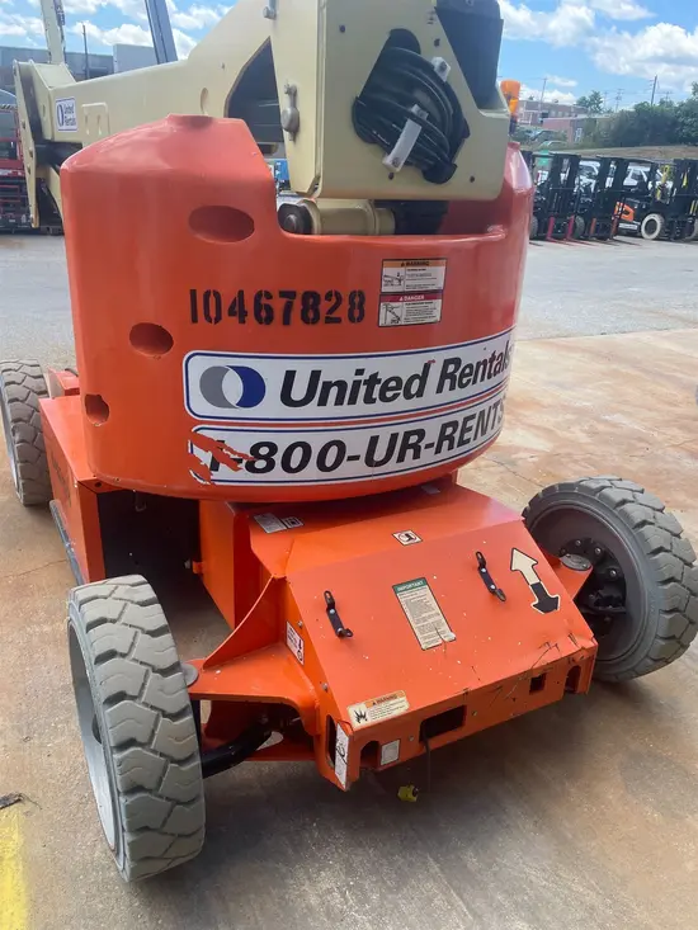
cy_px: 465
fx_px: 699
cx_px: 349
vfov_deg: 67.3
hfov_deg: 53.1
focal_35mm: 26
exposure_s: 1/647
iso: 32
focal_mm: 4.2
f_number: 1.6
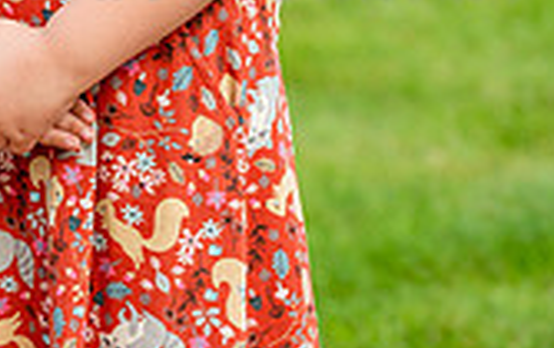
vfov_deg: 2.4
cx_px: 88
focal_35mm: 548
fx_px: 8288
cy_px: -186
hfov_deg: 3.8
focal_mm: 200
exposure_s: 1/100
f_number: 6.3
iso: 100
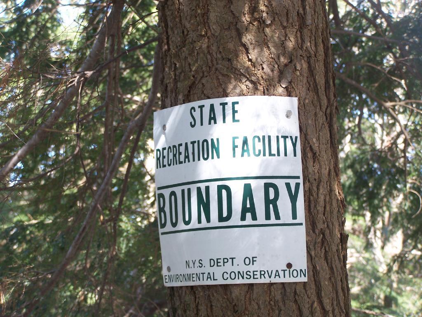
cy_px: 158
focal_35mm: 82
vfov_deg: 18.0
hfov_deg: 23.8
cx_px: 211
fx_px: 1000
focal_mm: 13.7
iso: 80
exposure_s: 1/50
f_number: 3.2
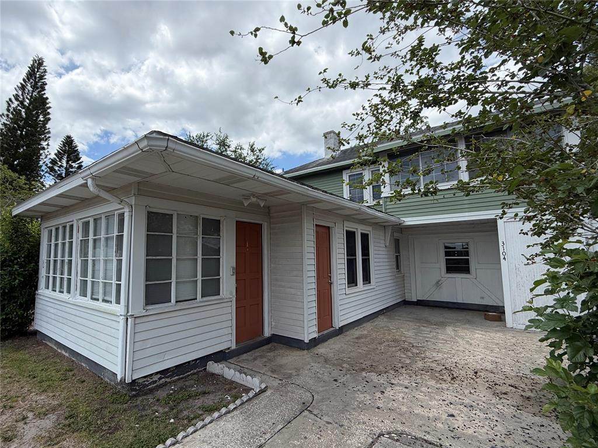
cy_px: 224
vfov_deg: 85.6
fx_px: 242
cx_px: 299
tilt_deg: +4.9
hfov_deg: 102.1
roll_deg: +1.2
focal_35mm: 14
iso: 25
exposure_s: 1/1050
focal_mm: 2.22
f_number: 2.2
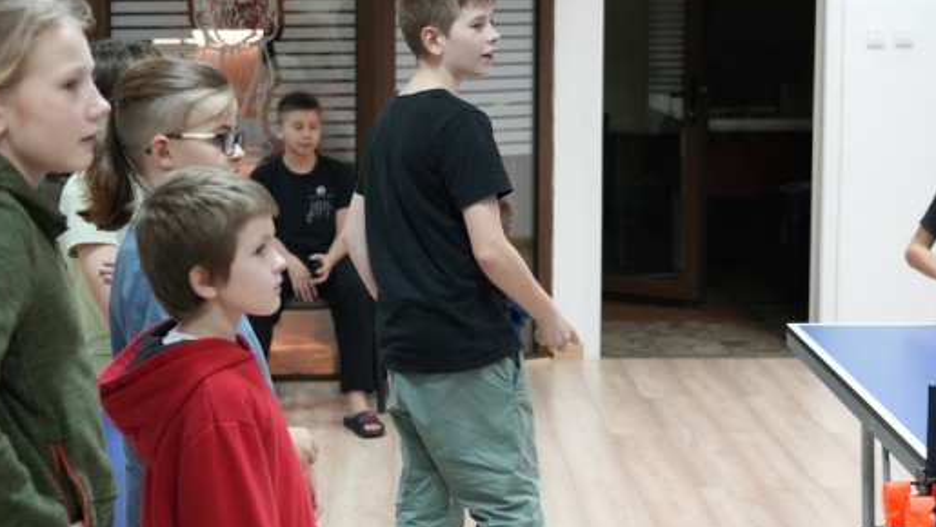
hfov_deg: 30.1
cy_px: 175
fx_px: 1738
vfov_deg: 17.2
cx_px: 416
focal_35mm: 70
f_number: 4
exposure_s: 1/160
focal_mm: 43
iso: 5000
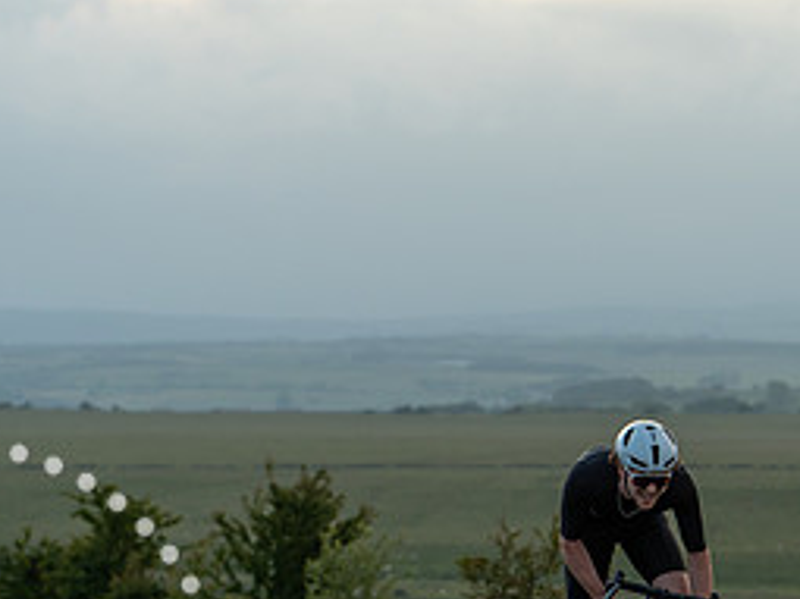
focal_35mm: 185
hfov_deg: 10.7
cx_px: 623
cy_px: 696
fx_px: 4273
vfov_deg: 8.0
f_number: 3.2
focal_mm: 70
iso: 400
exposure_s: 1/1250
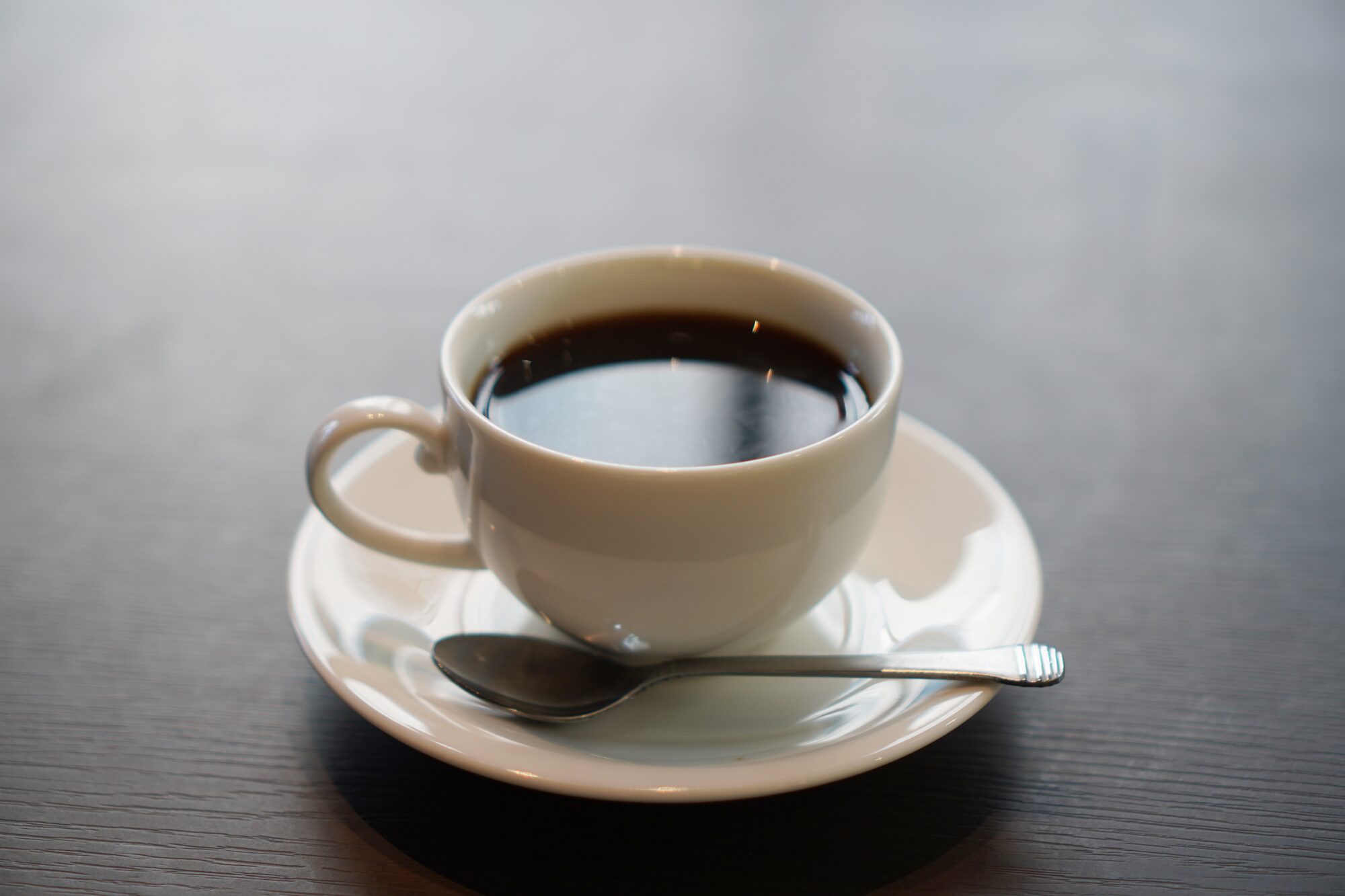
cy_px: 448
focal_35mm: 52
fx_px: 1961
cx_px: 672
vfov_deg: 25.7
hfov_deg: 37.9
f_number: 2
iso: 100
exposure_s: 1/125
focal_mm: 35
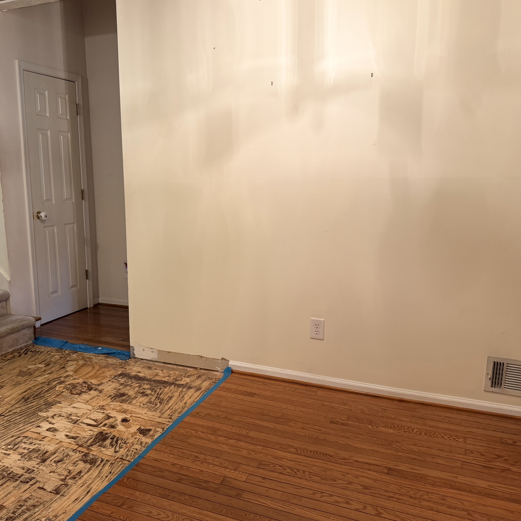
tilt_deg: -9.8
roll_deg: +1.8
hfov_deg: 55.2
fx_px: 494
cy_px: 258
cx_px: 210
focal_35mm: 29
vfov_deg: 55.6
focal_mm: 6.76
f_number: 1.78
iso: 160
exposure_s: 1/60
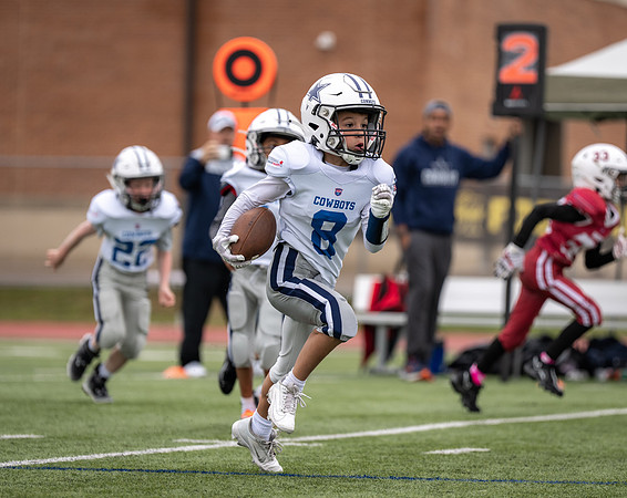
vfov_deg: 5.7
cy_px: 267
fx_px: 5028
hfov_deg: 7.1
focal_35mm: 272
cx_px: 355
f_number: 2.8
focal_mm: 173
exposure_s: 1/1250
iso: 200
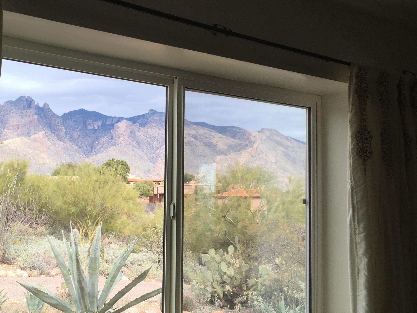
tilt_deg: +3.3
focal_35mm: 44
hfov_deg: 42.8
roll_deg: +0.4
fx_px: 530
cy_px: 178
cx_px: 176
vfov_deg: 32.8
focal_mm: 4.15
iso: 25
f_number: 2.2
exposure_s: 1/197
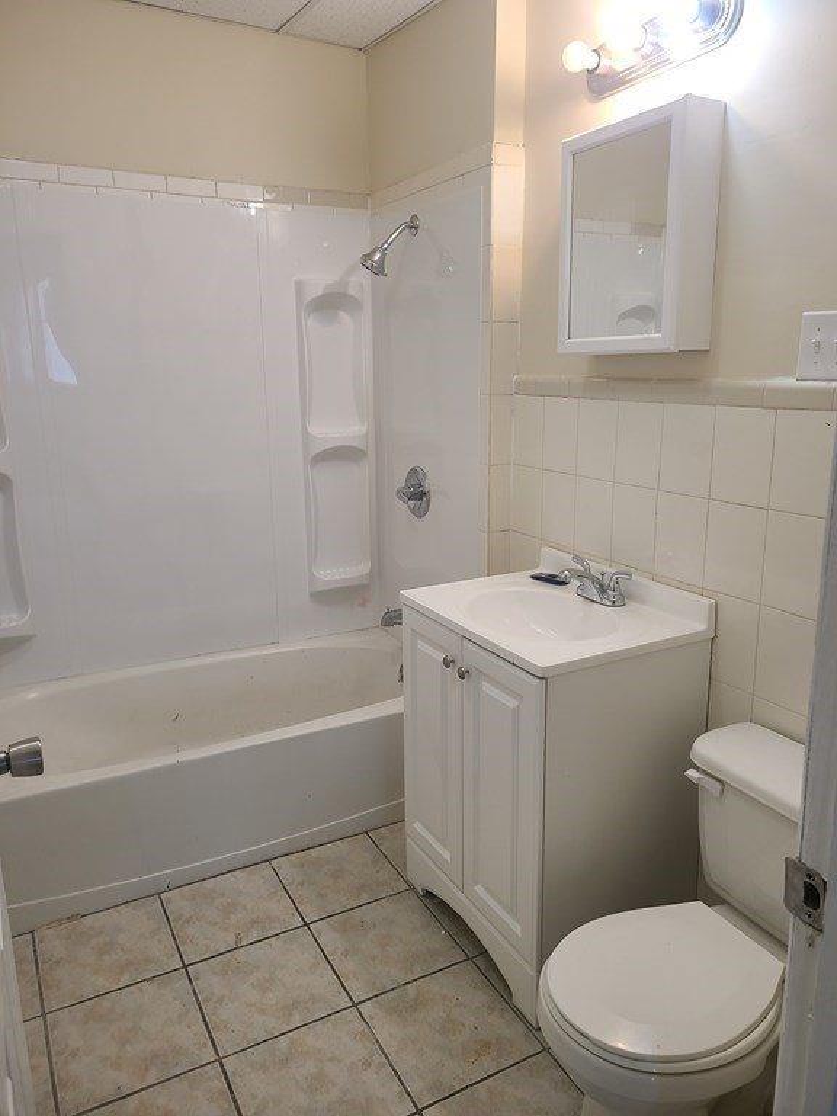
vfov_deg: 67.3
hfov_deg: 53.1
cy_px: 558
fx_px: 838
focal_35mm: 26
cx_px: 418
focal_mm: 5.4
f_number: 1.8
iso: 64
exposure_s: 1/59
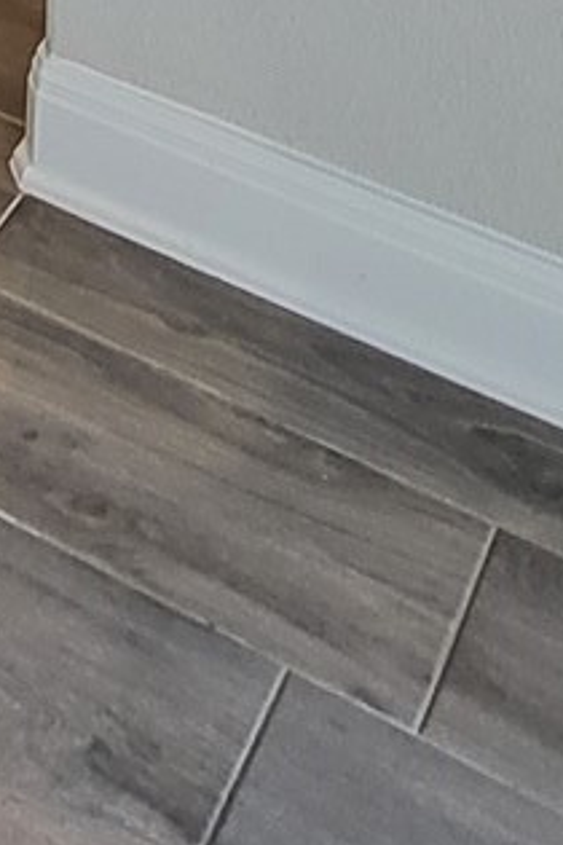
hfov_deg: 15.2
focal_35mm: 88
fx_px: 2064
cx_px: -16
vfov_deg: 15.2
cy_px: -1100
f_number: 2.2
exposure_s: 1/60
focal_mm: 1.74
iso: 160
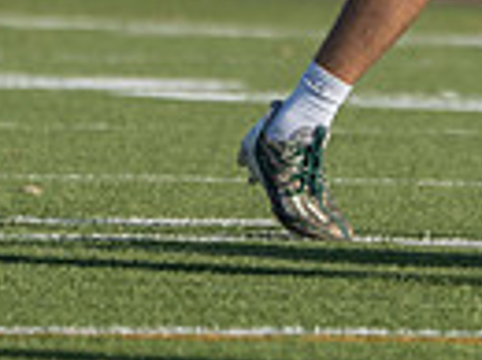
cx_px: 662
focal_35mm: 2131
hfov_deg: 0.9
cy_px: -222
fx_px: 29618
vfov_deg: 0.7
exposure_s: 1/1250
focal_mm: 400
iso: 160
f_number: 5.6
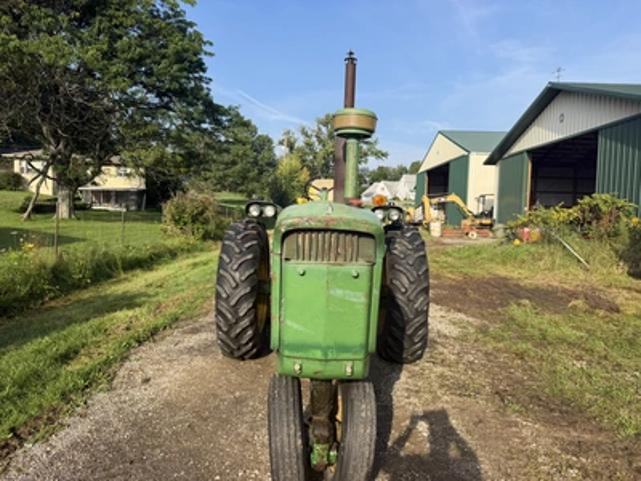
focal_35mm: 24
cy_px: 240
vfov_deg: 56.8
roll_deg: -1.2
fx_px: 444
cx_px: 320
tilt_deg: -2.2
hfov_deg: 71.6
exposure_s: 1/2907
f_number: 1.78
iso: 80
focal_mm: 6.76
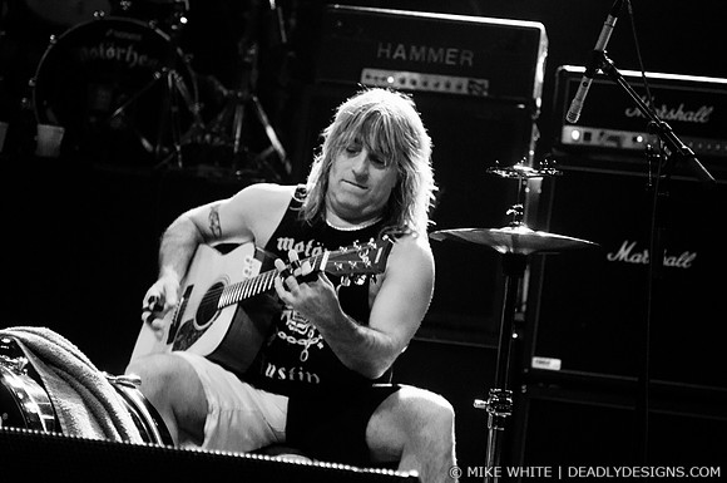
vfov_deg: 13.0
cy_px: 242
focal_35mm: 105
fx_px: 2117
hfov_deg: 19.5
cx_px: 364
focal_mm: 70
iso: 1000
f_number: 2.8
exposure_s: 1/80
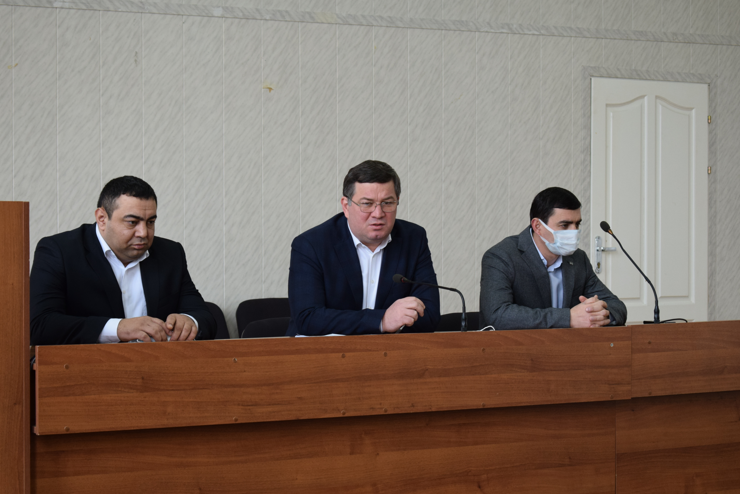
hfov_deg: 23.2
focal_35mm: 88
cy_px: 255
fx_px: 1800
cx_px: 350
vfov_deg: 15.6
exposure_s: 1/60
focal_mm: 55
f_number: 5.6
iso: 1000
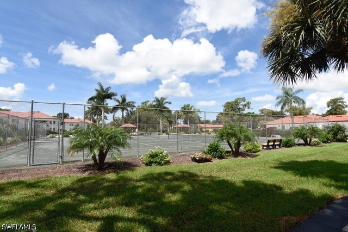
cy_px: 116
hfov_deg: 90.0
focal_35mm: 18
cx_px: 174
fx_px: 174
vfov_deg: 67.4
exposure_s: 1/320
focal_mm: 12
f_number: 8
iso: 125
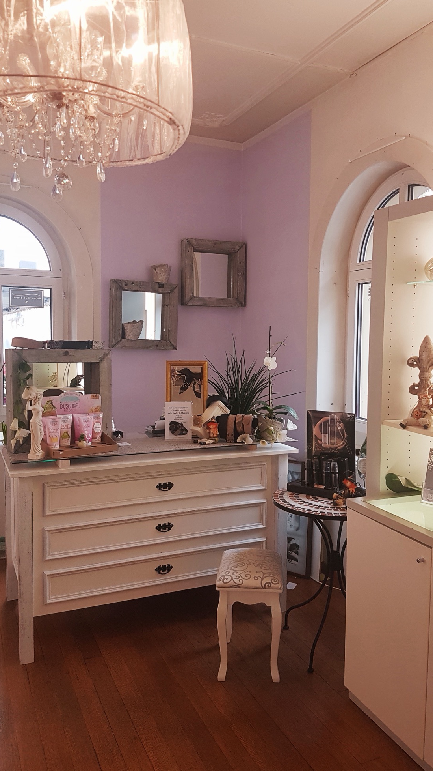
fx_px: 592
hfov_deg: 40.2
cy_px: 381
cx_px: 224
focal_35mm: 29
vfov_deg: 66.1
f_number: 1.7
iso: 64
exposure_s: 1/50
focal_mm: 4.2
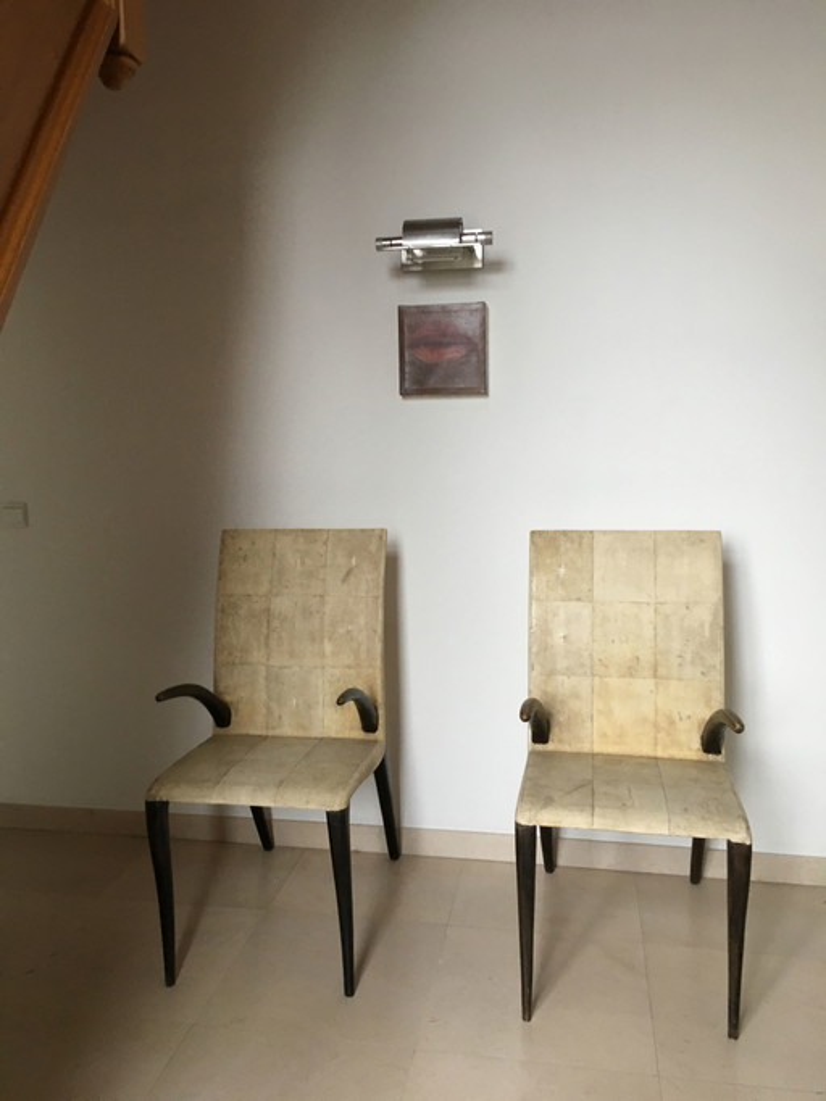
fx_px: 923
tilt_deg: -7.6
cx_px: 413
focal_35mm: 29
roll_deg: +0.6
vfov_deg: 61.7
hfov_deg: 48.2
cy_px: 550
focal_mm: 4.15
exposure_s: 1/33
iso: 100
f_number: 2.2
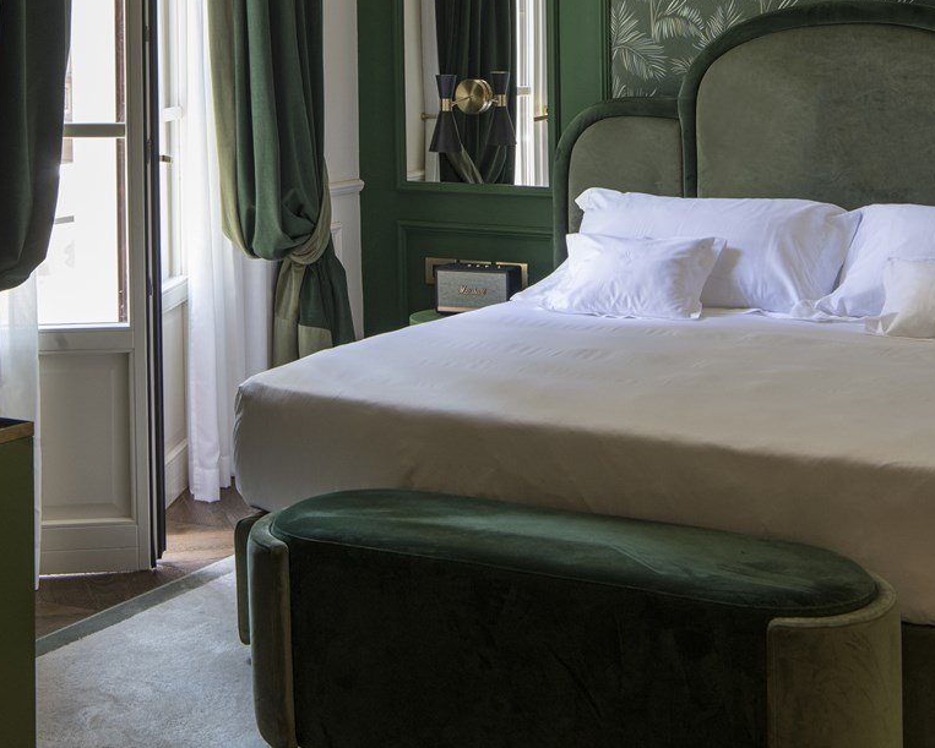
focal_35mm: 63
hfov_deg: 30.0
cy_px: 84
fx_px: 1744
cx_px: 472
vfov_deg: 23.6
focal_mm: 40
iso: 400
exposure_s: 1/6
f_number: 13
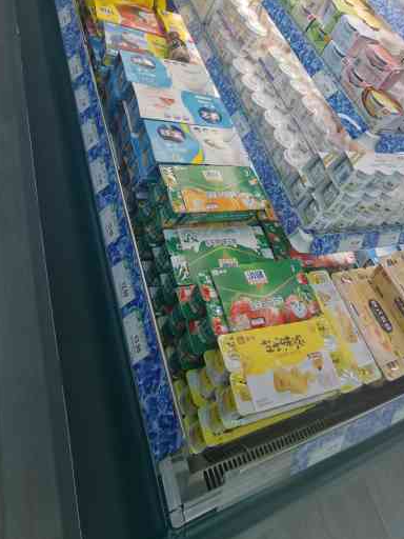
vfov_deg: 53.2
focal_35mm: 31
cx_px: 305
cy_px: 85
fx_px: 482
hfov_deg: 43.9
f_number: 2.2
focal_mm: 2.26
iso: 100
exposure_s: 1/100
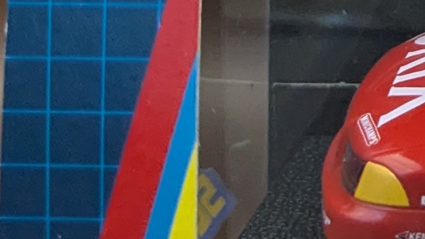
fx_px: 1814
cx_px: 815
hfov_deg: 12.1
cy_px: -264
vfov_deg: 7.2
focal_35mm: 161
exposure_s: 1/50
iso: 255
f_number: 1.73
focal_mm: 4.38
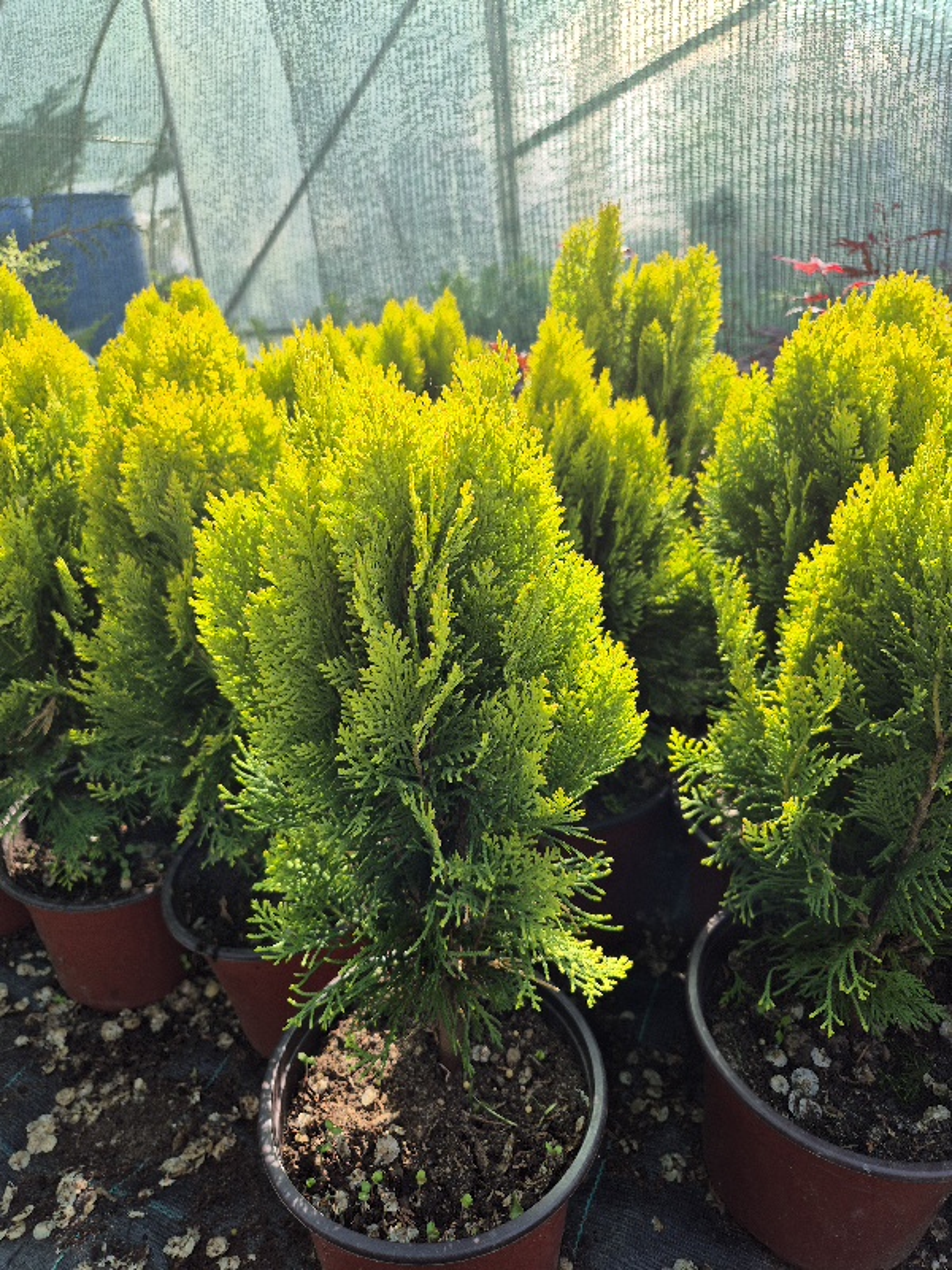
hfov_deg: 58.9
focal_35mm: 23
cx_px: 476
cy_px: 635
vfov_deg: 73.9
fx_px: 843
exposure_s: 1/263
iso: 25
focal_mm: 5.4
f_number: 1.8
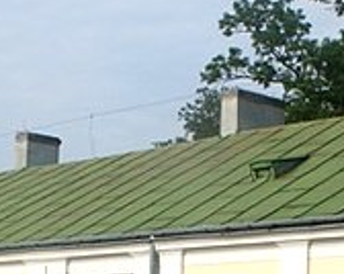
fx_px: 1383
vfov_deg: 11.3
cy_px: 243
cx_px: 125
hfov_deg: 14.2
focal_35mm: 136
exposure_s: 1/200
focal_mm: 18
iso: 100
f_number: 10
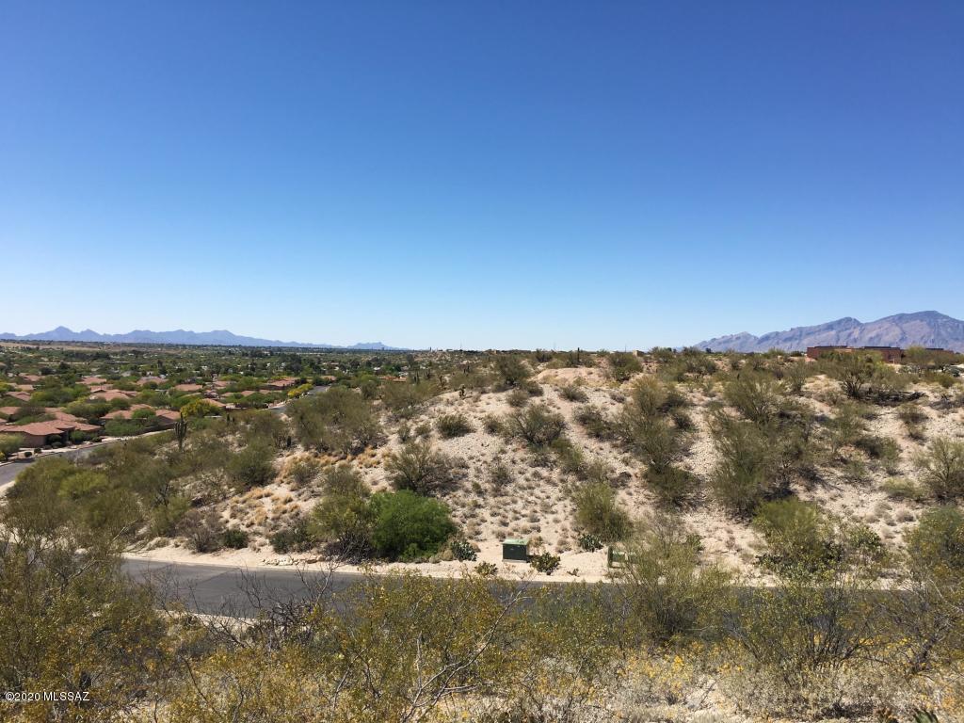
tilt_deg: -1.8
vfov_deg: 48.2
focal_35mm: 29
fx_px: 808
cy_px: 362
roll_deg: -0.9
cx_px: 482
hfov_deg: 61.7
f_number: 2.2
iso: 25
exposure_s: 1/2137
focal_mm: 4.15
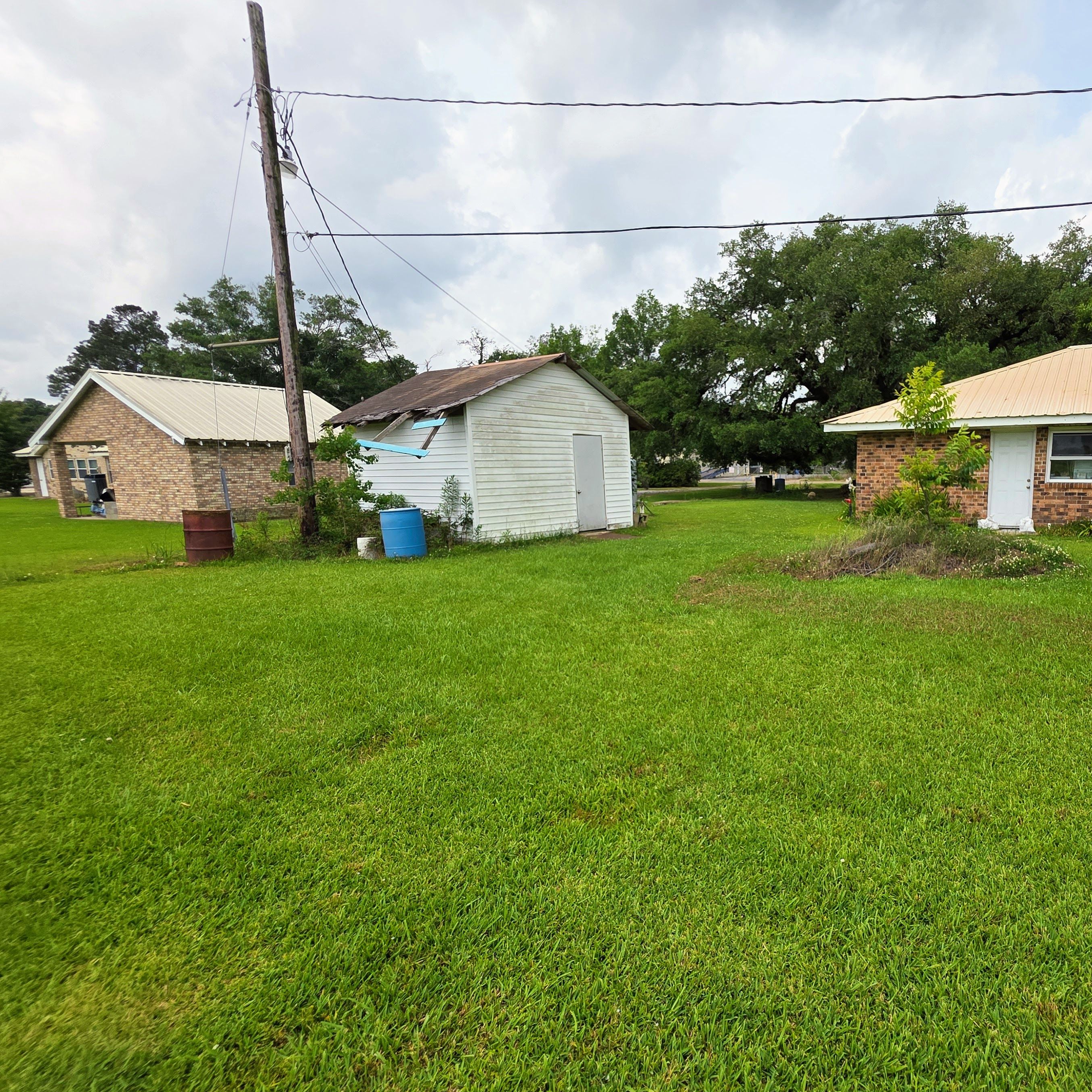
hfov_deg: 80.0
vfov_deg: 83.9
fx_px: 607
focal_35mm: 17
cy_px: 573
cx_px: 762
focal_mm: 2.2
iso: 40
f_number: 1.9
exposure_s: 1/1839
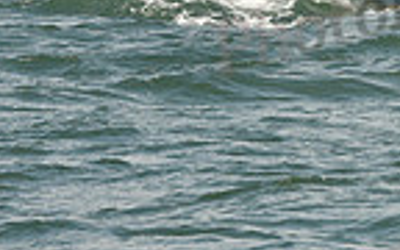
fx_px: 6693
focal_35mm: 614
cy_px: -179
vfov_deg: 2.1
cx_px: 750
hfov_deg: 3.4
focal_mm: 150
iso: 320
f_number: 11
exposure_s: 1/800
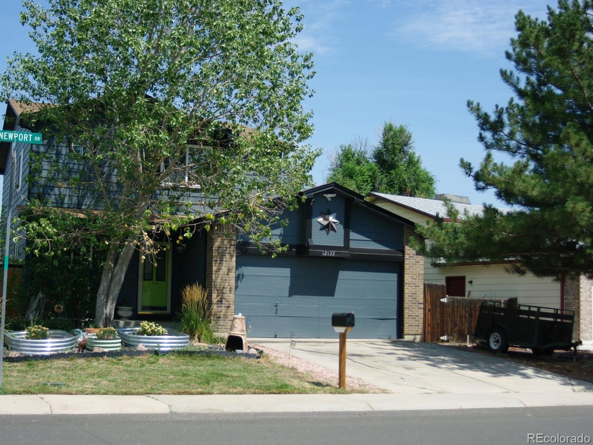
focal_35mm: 46
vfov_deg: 31.5
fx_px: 788
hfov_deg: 41.2
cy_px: 222
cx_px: 257
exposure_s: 1/4000
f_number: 3.5
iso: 400
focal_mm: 28
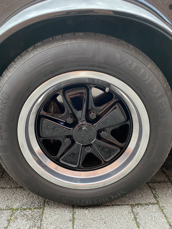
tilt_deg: -20.8
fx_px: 172
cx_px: 86
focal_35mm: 26
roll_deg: -0.3
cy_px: 114
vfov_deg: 67.3
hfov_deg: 53.1
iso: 500
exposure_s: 1/60
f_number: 1.8
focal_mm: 4.25
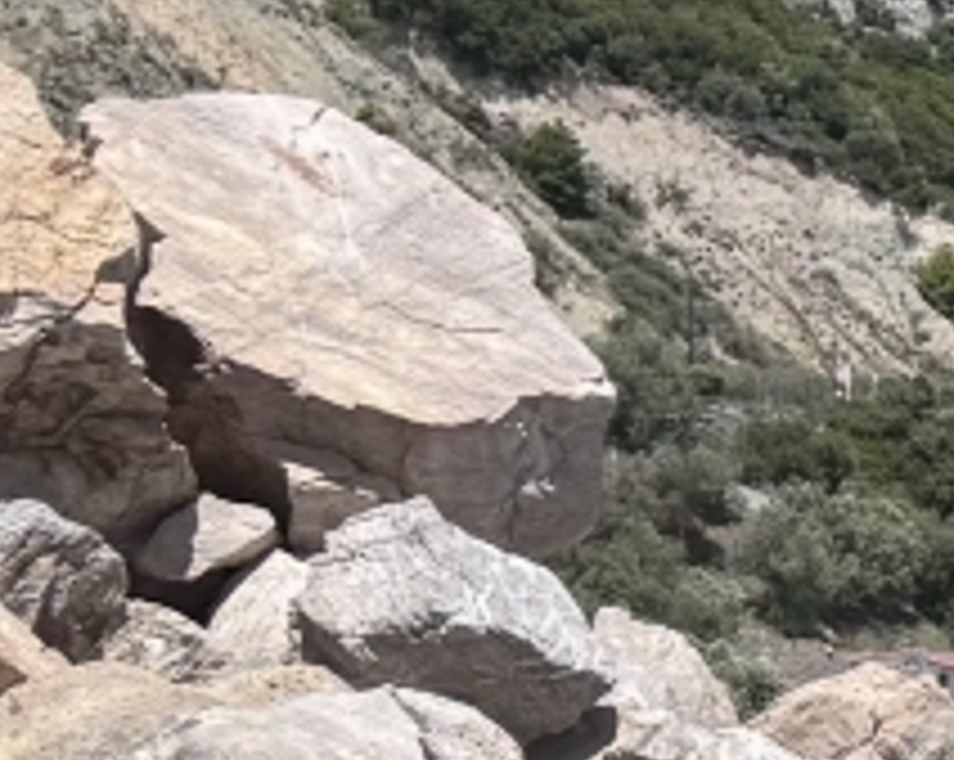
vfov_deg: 8.6
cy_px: 985
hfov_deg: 8.6
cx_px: 3051
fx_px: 4991
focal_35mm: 177
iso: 80
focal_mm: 6.76
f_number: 1.78
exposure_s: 1/5348
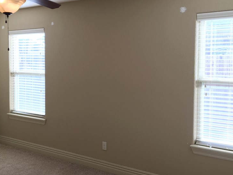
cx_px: 99
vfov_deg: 35.1
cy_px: 76
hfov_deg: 45.6
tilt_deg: -3.9
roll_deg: -0.1
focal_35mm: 41
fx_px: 276
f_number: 2.2
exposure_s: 1/60
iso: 32
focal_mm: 4.15
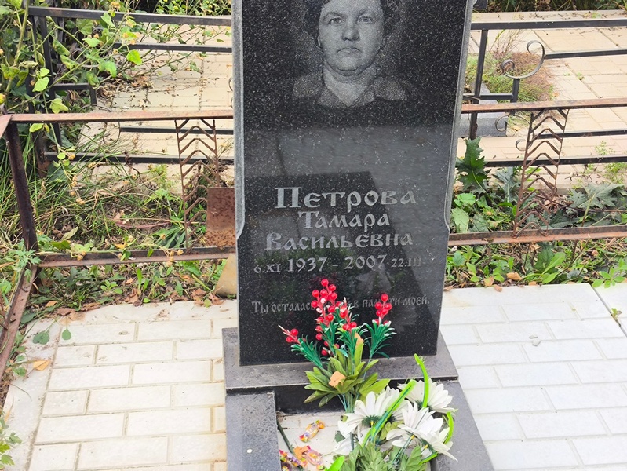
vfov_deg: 29.1
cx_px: 314
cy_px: 236
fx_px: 906
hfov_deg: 38.2
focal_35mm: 50
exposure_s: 1/146
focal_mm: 4.71
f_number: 1.7
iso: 50
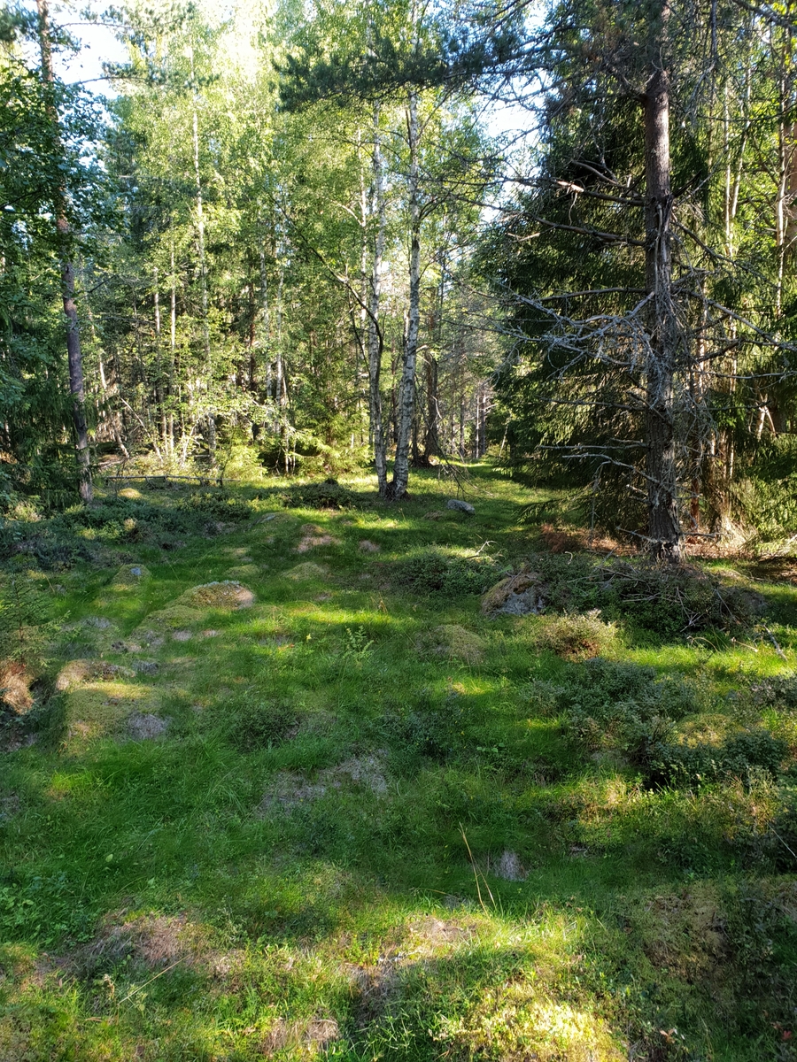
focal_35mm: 26
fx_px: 798
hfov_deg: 53.1
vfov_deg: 67.3
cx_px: 398
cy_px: 531
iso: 50
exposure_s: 1/50
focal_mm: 4.3
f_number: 2.4
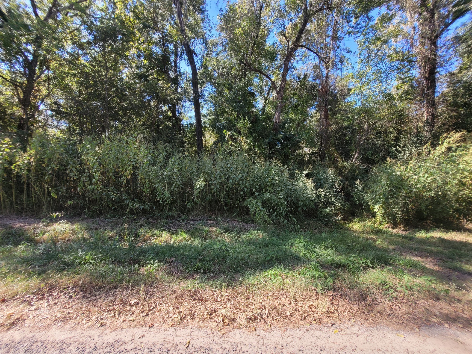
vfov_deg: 89.9
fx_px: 177
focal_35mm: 13
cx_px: 236
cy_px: 177
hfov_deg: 106.2
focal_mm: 1.74
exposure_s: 1/316
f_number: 2.2
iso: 40
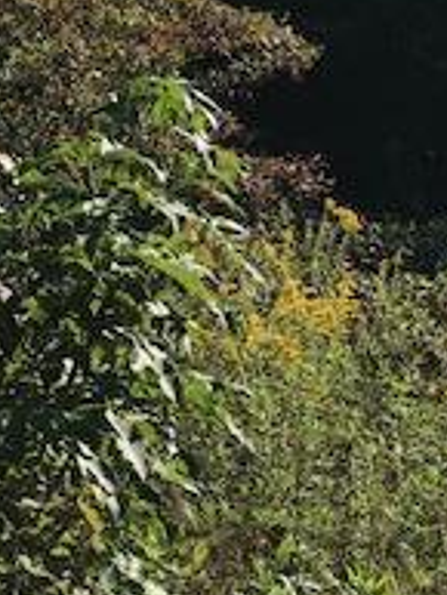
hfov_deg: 15.7
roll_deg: -1.2
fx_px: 1599
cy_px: 250
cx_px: 432
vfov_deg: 21.1
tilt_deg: -2.2
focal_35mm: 93
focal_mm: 3.99
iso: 20
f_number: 1.8
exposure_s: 1/1497
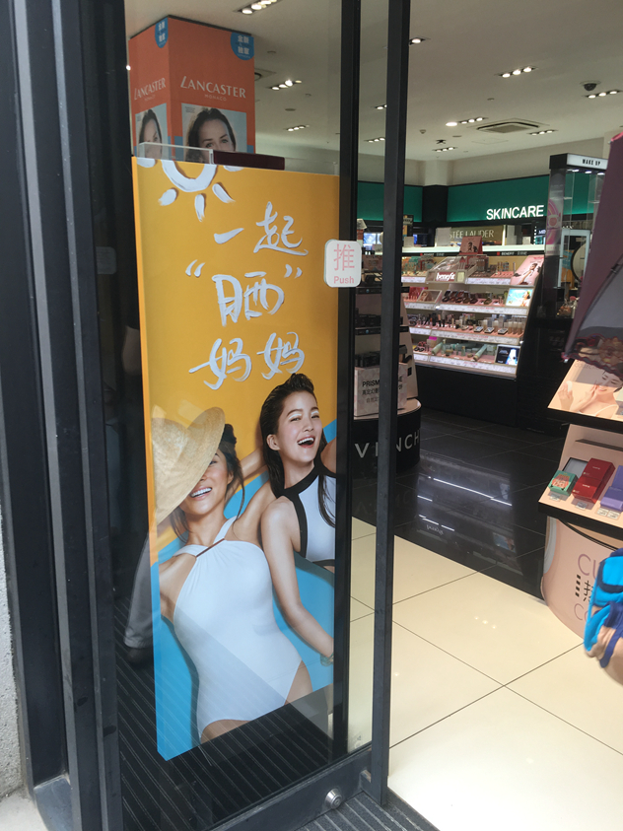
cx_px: 312
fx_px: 696
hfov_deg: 48.2
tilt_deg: -10.7
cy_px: 416
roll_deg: -1.6
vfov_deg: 61.7
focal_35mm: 29
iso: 32
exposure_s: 1/100
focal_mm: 4.15
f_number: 2.2
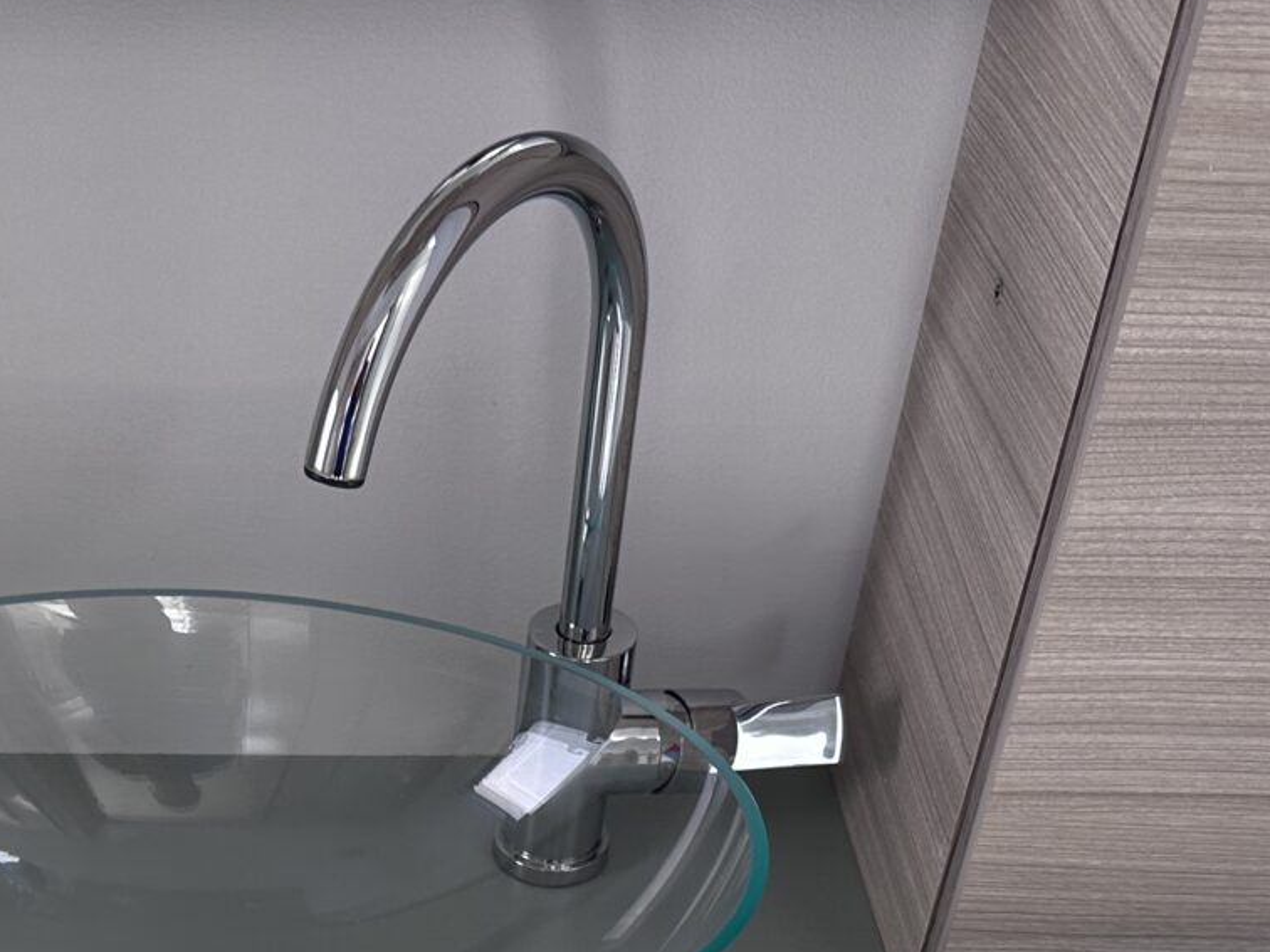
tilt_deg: -43.9
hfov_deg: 29.1
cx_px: 252
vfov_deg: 20.7
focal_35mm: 65
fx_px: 2385
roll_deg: -0.2
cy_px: 1209
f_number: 1.78
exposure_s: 1/121
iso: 80
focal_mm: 6.86
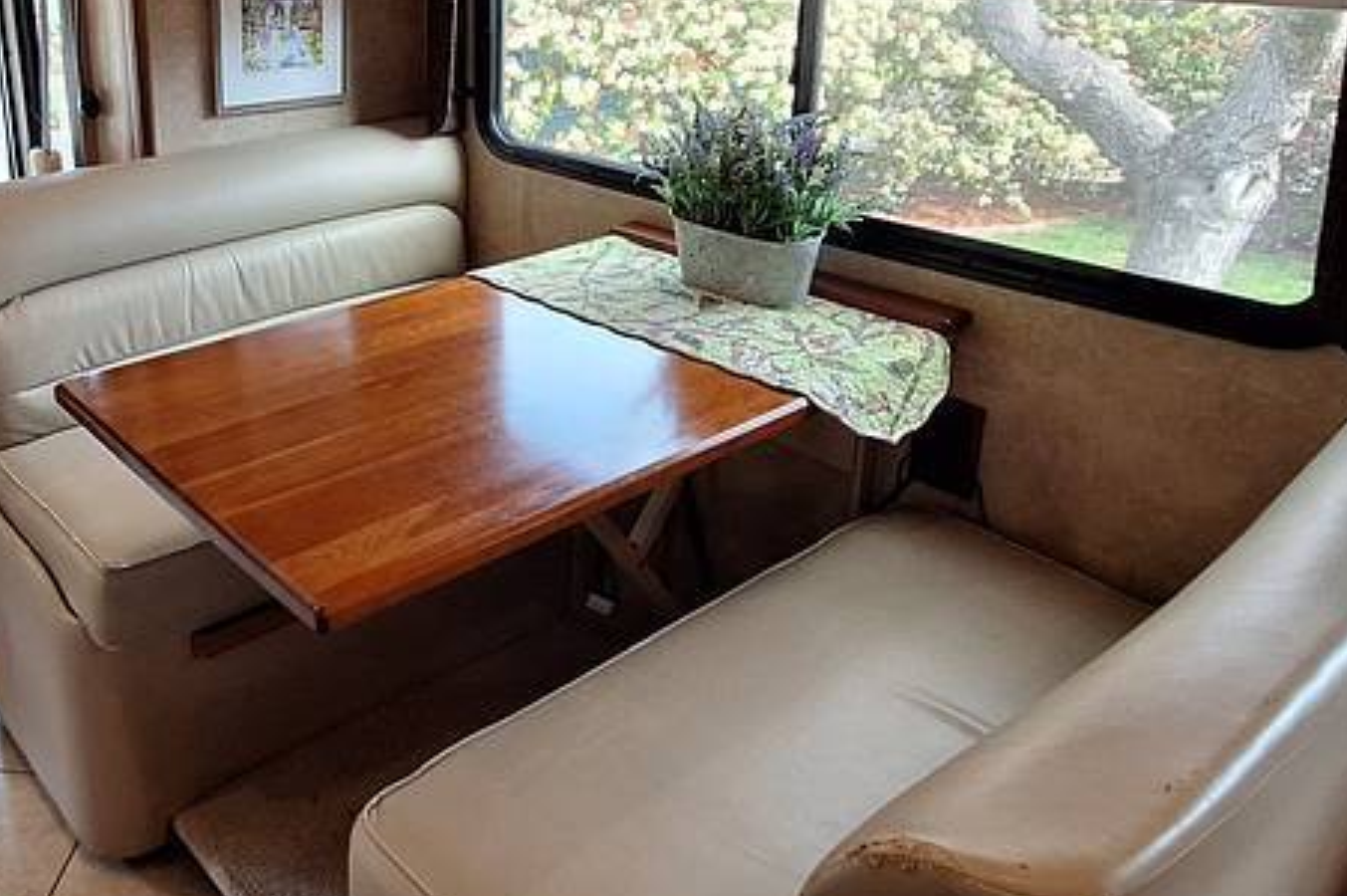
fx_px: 1122
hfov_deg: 60.1
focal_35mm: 30
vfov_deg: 42.5
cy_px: 245
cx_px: 421
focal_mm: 1.74
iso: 80
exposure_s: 1/40
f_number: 2.2
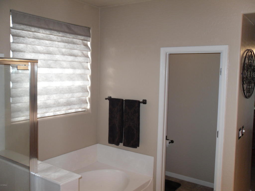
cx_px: 128
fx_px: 331
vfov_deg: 32.2
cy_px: 96
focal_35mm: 45
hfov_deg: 42.1
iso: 100
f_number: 3.5
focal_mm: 6.3
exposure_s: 1/45
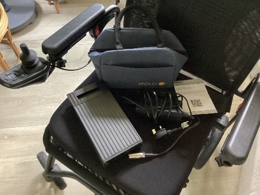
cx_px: 130
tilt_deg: -58.7
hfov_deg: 58.3
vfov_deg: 45.5
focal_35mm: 31
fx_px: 233
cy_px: 98
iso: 800
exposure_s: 1/25
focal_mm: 3.3
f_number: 2.4
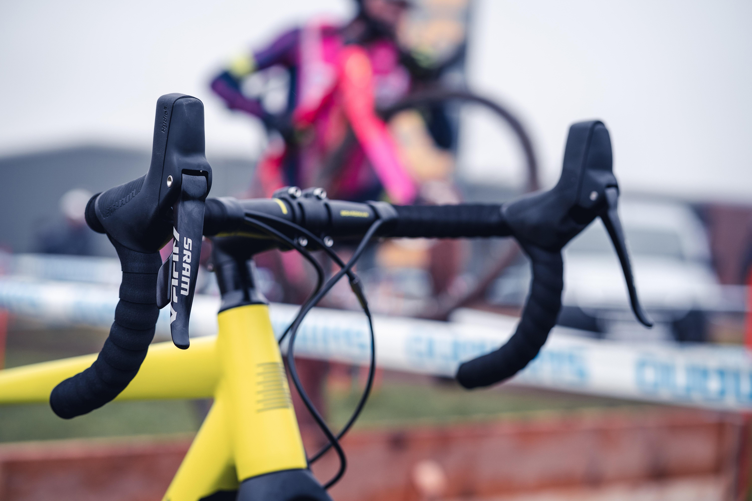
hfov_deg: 23.9
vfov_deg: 16.1
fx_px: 1775
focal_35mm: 85
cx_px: 376
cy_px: 250
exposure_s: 1/200
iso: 400
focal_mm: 85
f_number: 4.5
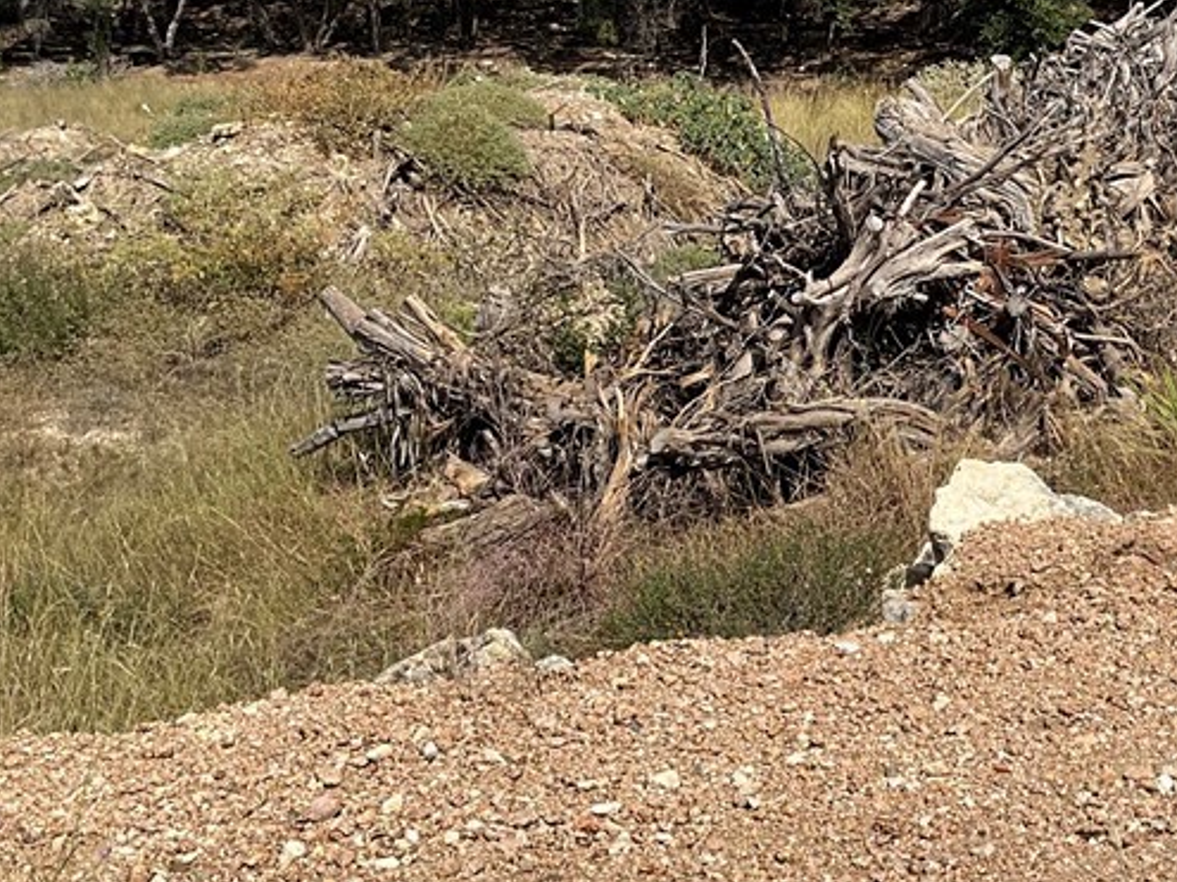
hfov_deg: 31.8
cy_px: 202
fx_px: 2040
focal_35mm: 60
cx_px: 827
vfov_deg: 24.1
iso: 25
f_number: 1.8
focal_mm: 3
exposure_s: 1/2427
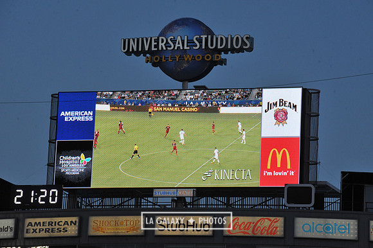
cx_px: 186
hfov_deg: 10.3
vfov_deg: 6.9
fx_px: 2071
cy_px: 124
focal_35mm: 200
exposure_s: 1/500
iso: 1250
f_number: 11
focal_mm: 200
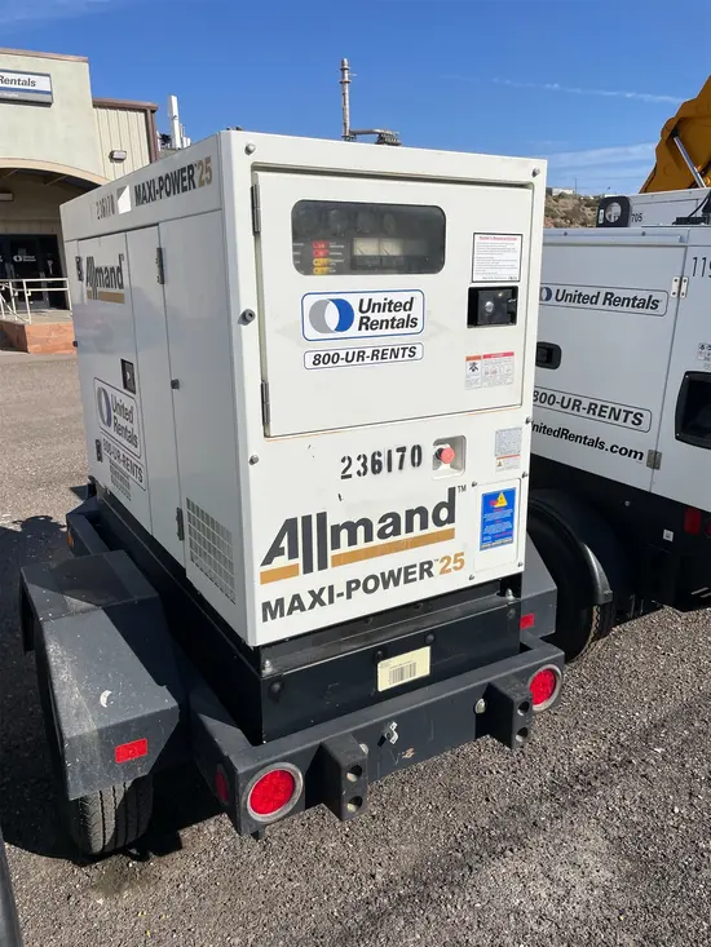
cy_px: 474
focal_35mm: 26
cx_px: 356
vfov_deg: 67.3
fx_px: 712
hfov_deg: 53.1
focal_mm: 4.2
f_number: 1.6
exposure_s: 1/7813
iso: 32
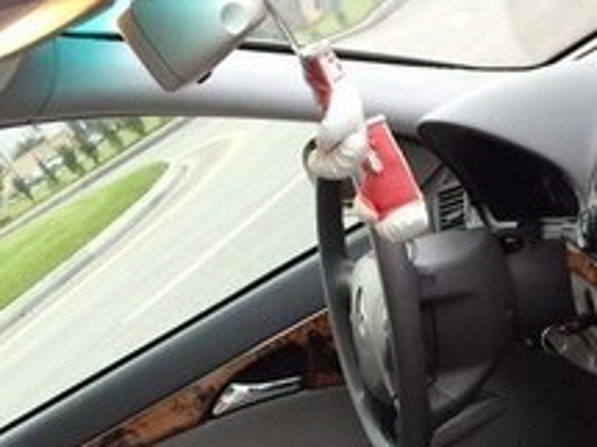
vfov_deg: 15.8
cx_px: 558
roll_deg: +32.7
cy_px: 582
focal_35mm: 89
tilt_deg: -25.8
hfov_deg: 21.4
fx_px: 1534
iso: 40
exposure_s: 1/33
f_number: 2.2
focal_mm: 4.15
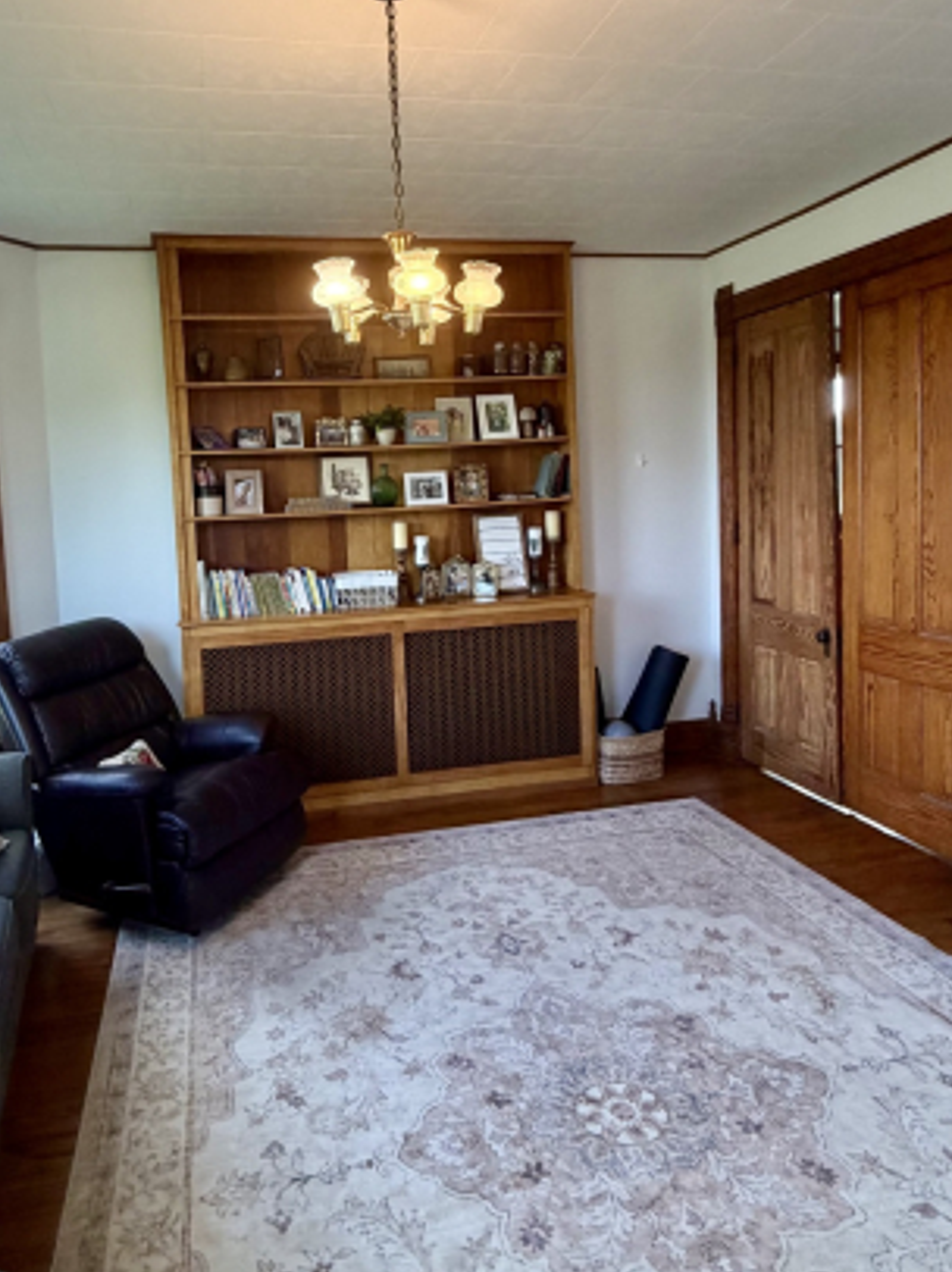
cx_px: 373
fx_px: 844
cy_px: 547
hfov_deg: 58.3
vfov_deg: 73.6
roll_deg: +3.4
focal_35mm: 23
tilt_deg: -4.2
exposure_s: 1/120
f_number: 2.2
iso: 200
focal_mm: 2.22
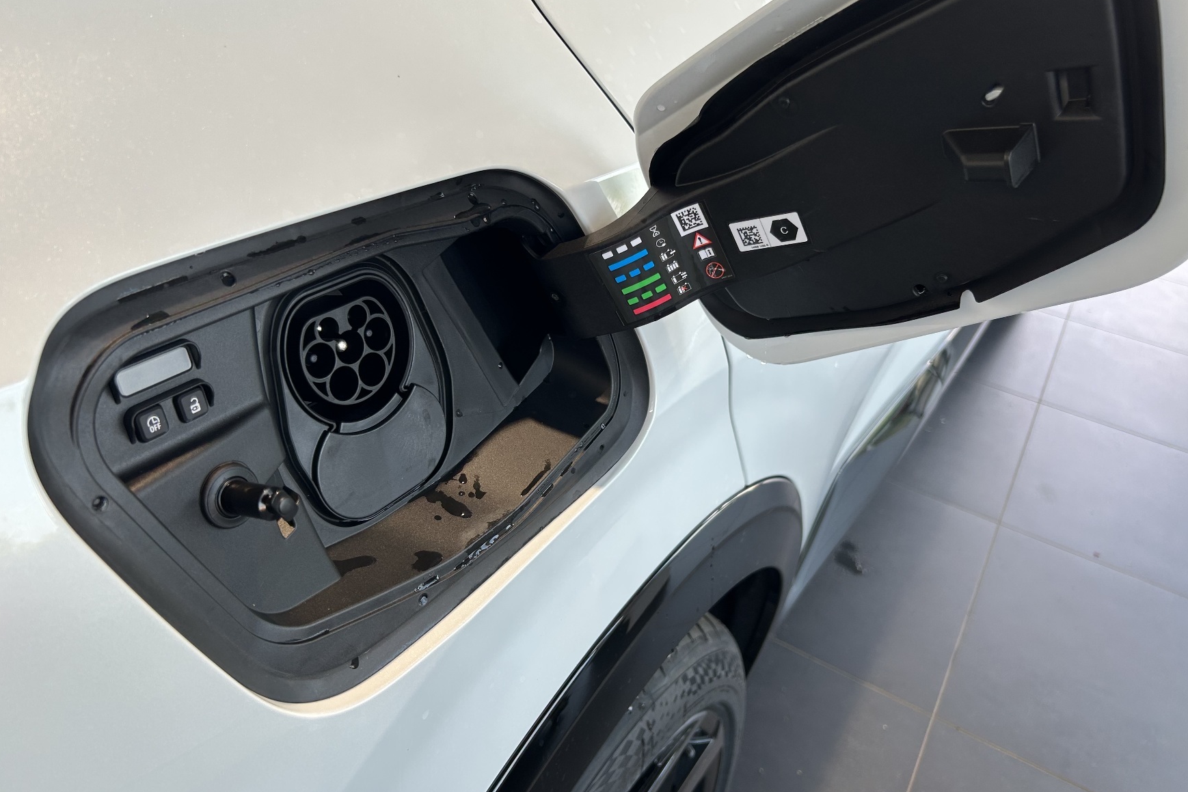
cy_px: 343
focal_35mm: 28
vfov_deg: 46.3
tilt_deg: -29.9
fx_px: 924
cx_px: 610
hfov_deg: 65.5
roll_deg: -6.0
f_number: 1.5
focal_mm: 5.7
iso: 40
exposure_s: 1/210
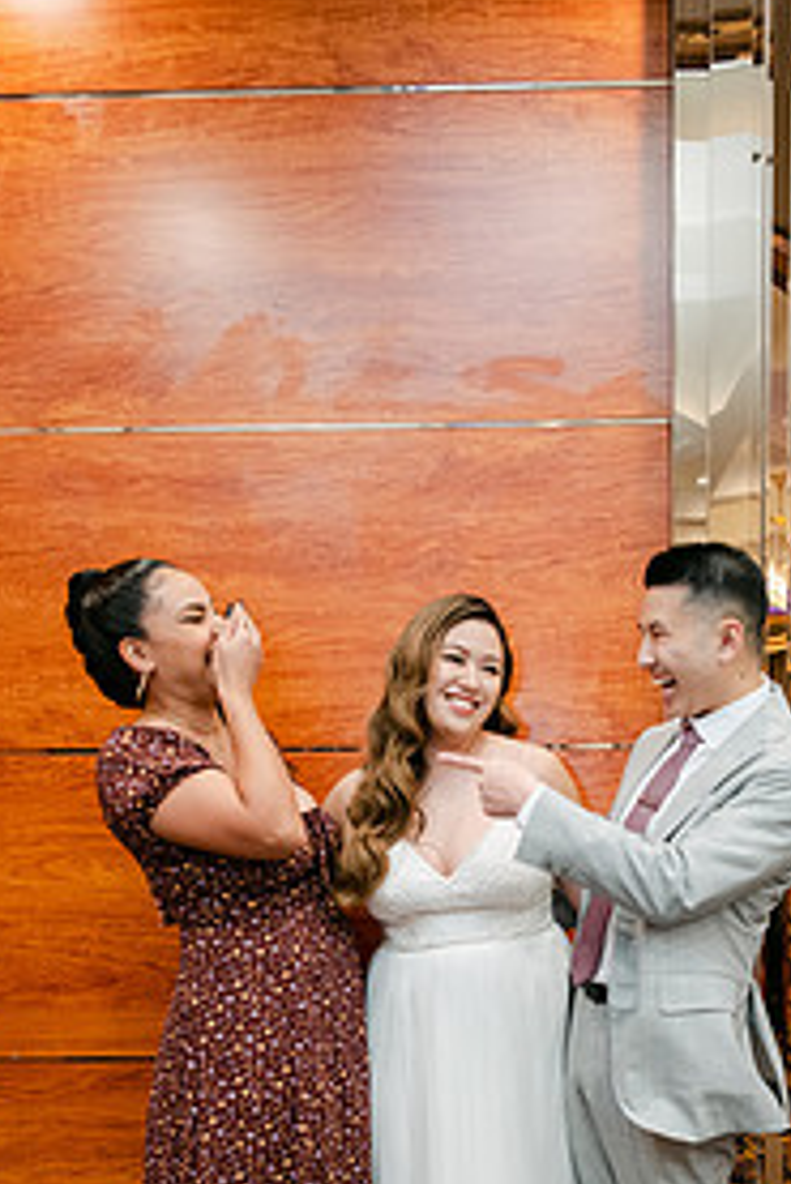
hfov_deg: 34.0
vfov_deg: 47.6
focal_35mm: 39
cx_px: 509
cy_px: 893
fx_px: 1284
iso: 800
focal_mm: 16
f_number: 2.8
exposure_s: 1/125
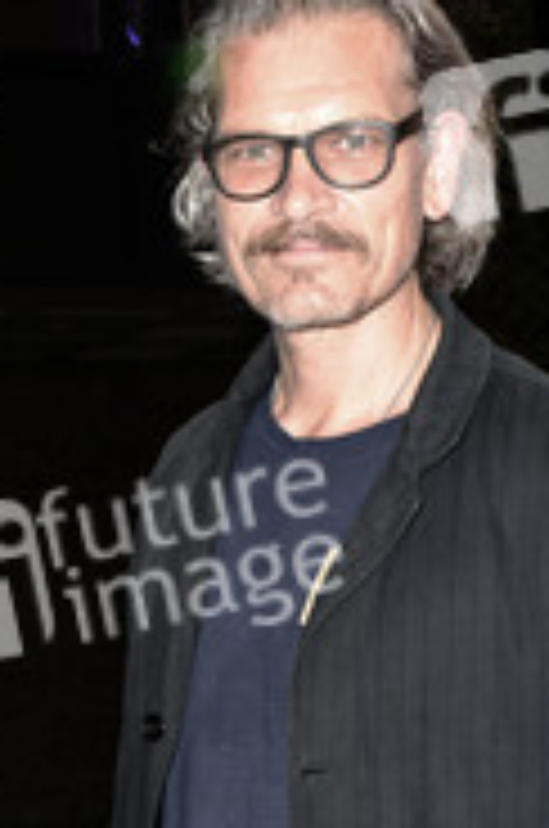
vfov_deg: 22.4
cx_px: 243
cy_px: 792
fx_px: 2022
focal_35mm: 88
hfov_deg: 15.5
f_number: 6.3
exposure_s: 1/160
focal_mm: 27
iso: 320
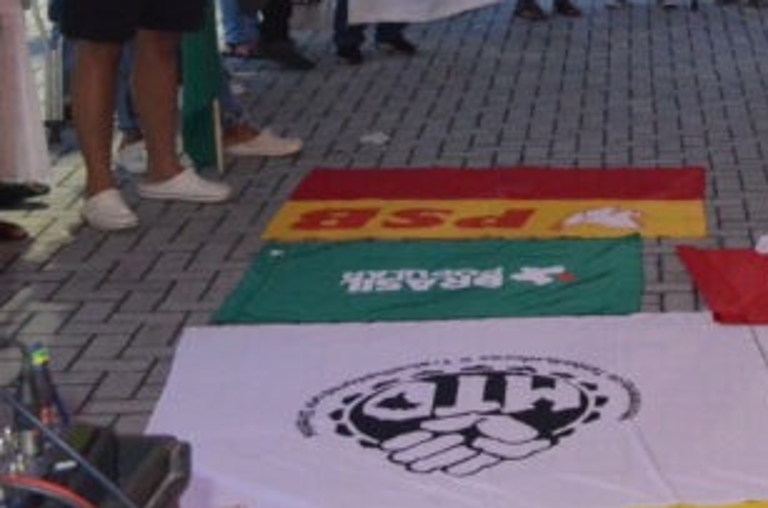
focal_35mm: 90
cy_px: -163
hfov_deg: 20.0
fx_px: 1915
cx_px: 1101
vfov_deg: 14.4
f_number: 3.5
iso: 3200
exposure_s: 1/60
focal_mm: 18
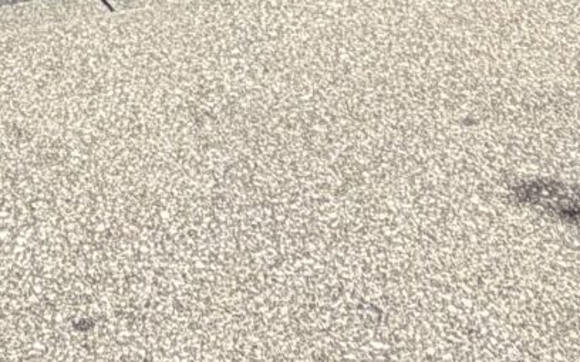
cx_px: -47
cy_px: -931
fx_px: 1470
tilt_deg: +9.0
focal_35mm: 93
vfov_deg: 9.0
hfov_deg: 21.3
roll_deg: +0.7
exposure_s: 1/631
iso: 40
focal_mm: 2.22
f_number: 2.2
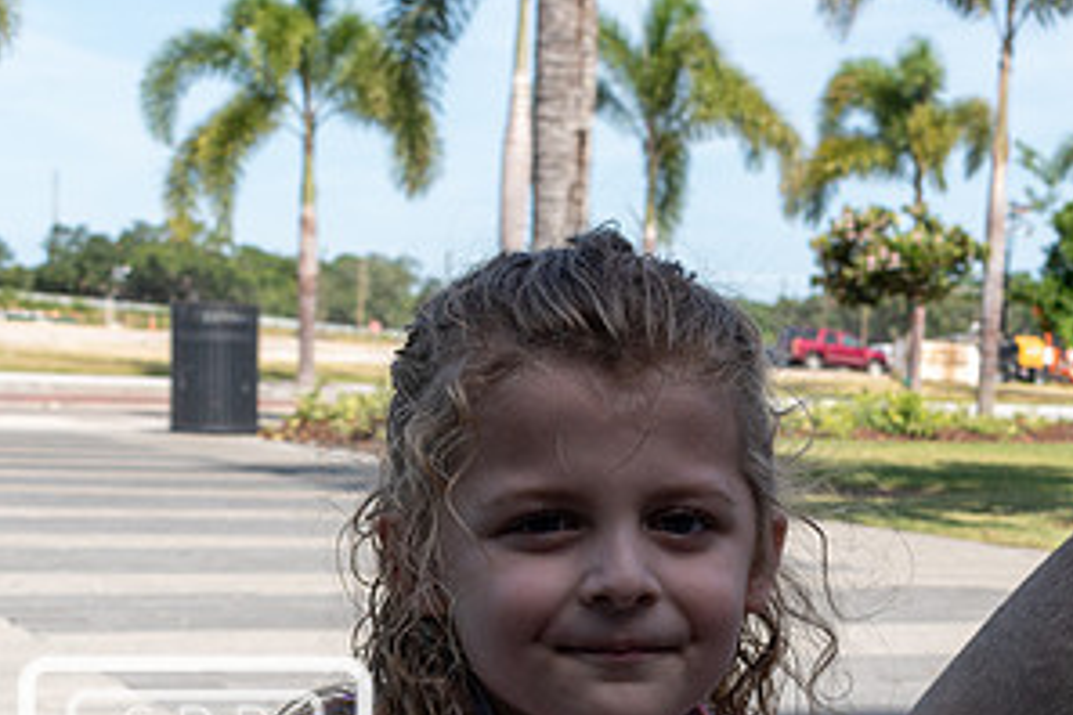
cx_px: 957
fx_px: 2354
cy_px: 681
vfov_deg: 17.0
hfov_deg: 24.9
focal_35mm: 79
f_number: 9
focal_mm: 27
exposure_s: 1/320
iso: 200
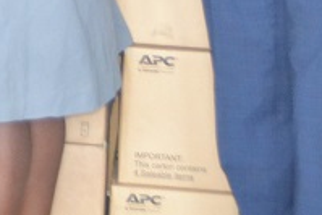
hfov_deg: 8.2
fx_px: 2157
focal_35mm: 241
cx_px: -280
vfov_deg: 5.5
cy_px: -296
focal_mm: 32
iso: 1600
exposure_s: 1/60
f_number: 5.6
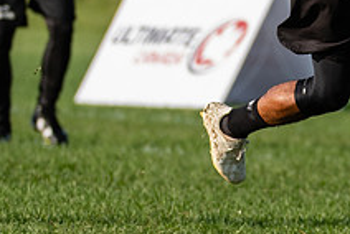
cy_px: -71
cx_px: 365
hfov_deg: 1.4
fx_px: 14545
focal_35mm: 1494
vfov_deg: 0.9
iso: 250
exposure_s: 1/1250
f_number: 4
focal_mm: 260
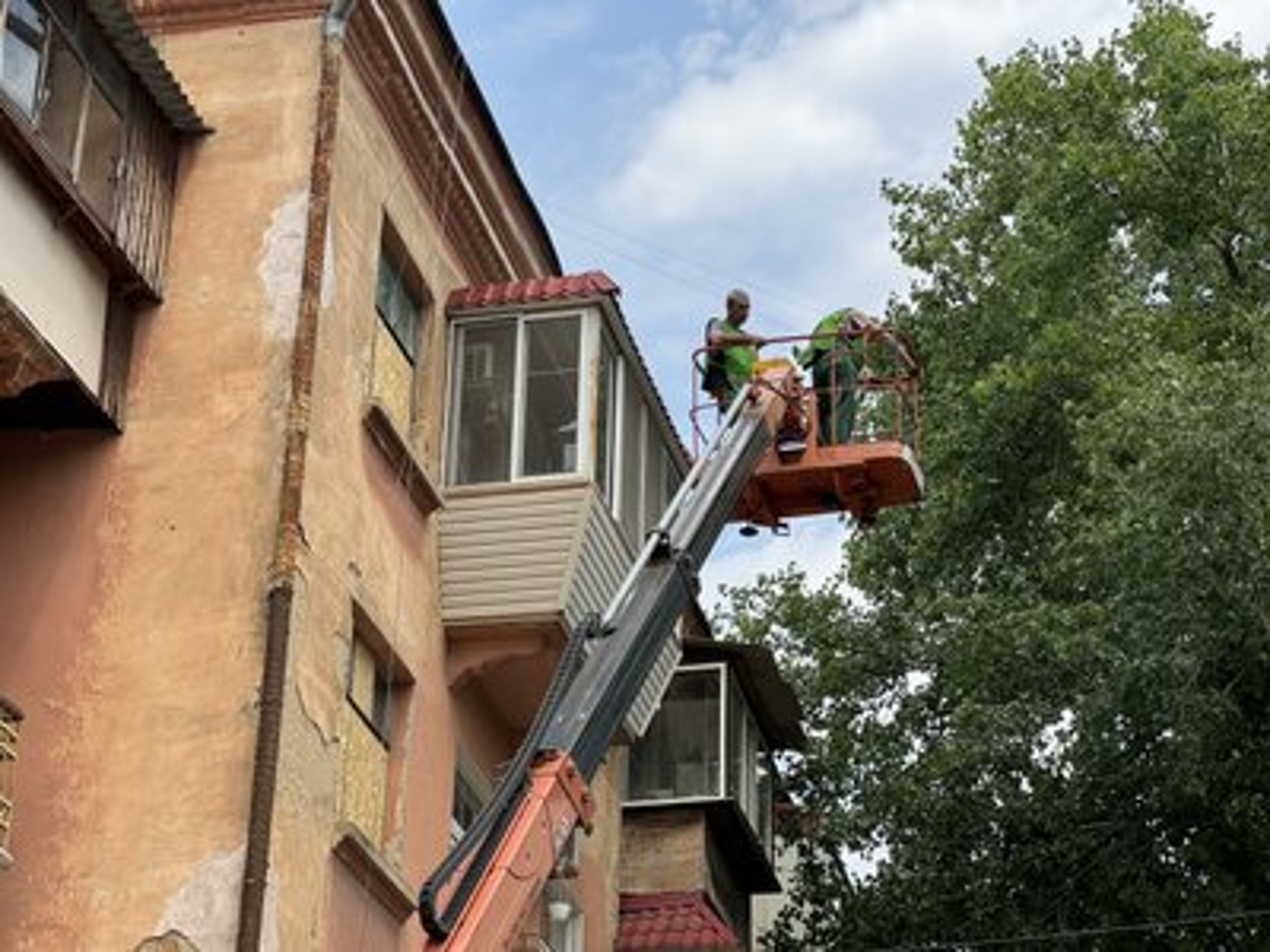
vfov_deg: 19.1
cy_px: 476
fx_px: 2825
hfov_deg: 25.3
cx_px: 635
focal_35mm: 77
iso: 25
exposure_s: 1/433
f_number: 2.8
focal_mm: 9
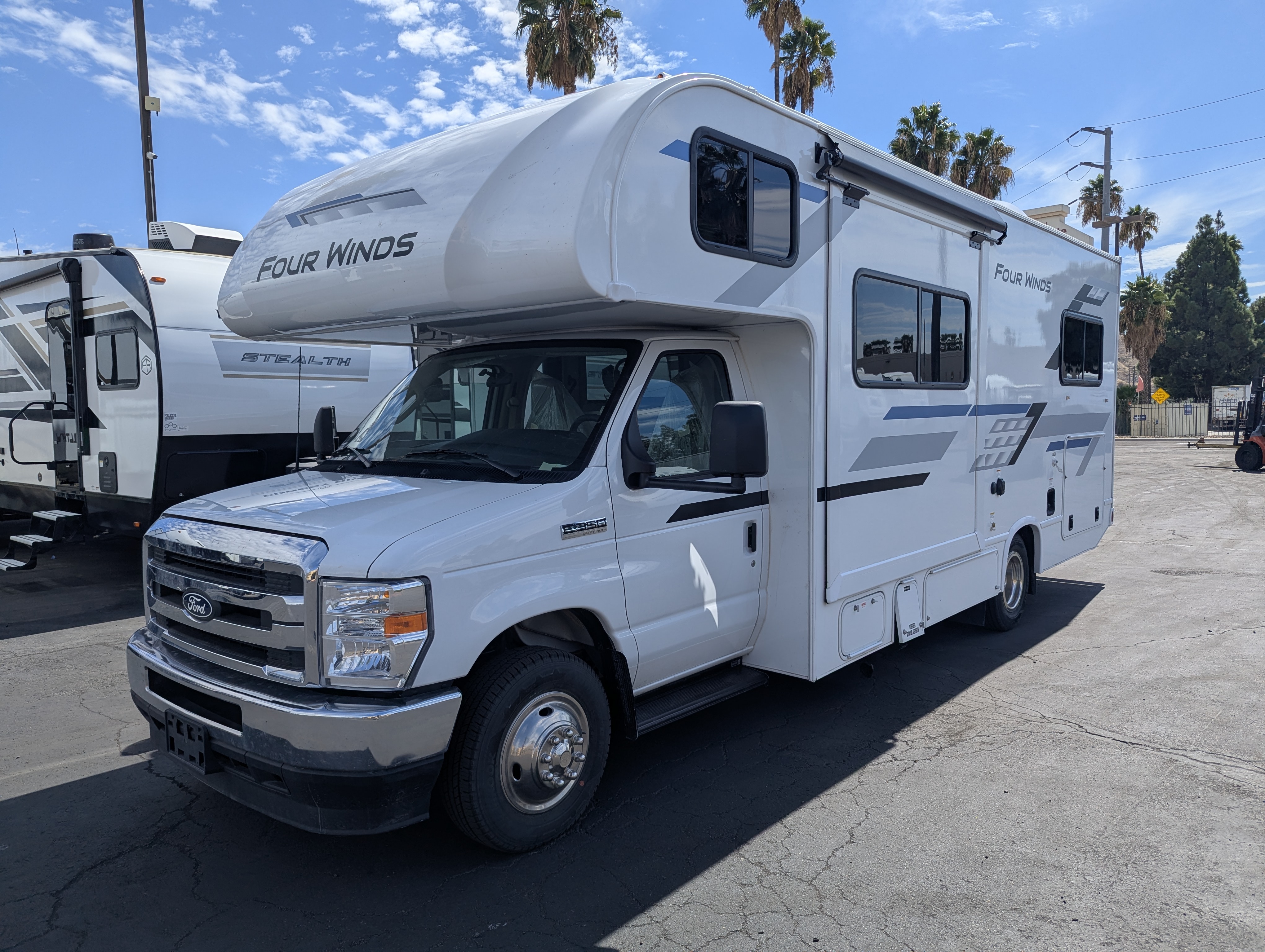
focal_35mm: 24
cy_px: 476
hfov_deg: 71.5
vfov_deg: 56.9
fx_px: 878
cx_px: 632
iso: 43
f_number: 1.85
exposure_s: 1/2571
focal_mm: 6.81
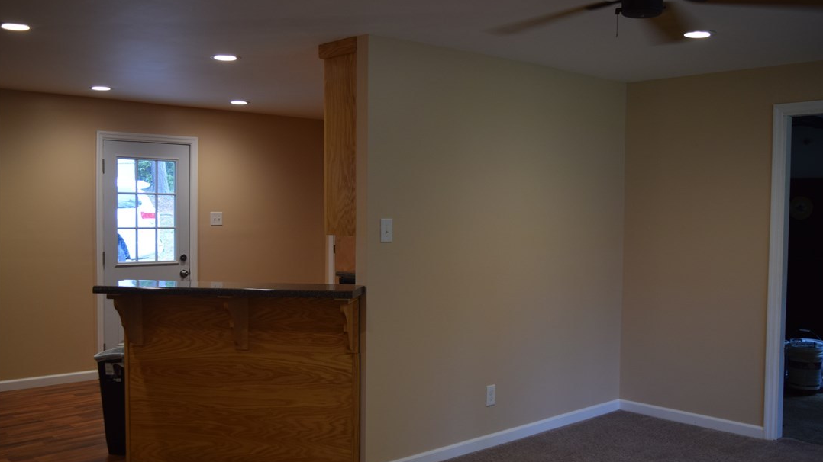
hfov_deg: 52.8
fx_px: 829
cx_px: 411
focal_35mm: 38
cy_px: 257
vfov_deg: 31.2
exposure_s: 1/60
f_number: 4
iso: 400
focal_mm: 24
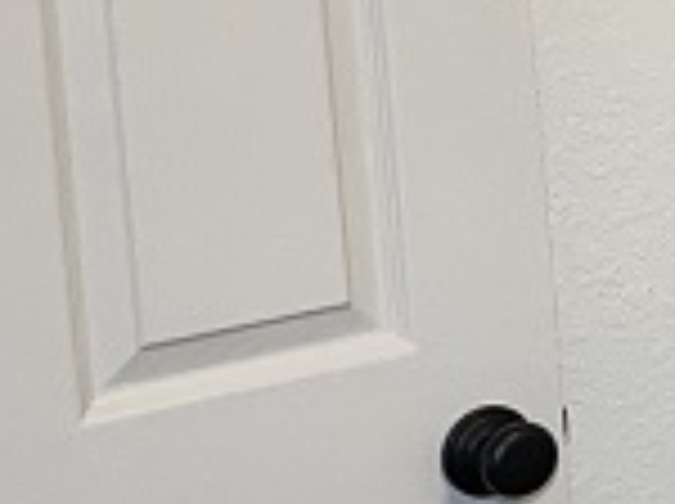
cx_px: 2106
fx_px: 3407
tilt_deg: -5.2
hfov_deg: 8.9
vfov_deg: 8.4
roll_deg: +3.1
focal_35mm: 175
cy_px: -122
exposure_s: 1/28
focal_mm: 4.2
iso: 32
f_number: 1.6
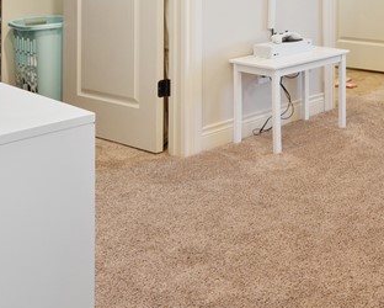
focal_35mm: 49
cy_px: -57
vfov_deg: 27.4
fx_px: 557
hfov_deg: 30.1
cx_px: 502
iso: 200
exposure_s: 1/2
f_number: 9
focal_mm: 10
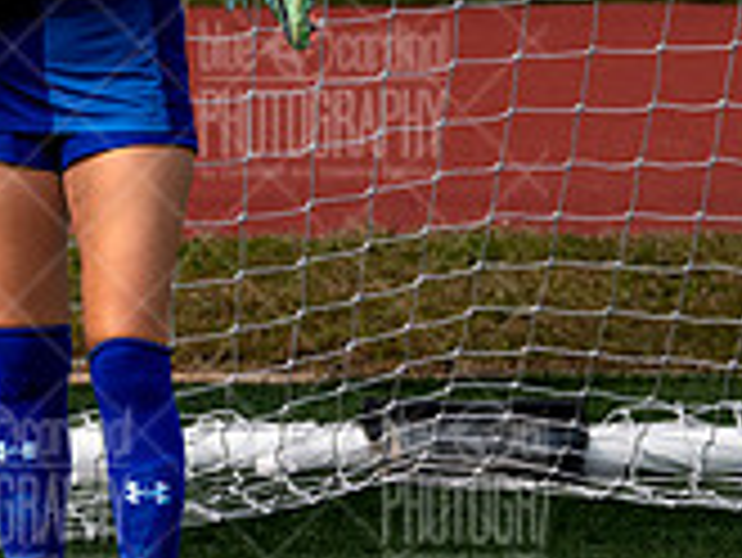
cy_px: 97
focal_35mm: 287
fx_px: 6156
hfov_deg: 6.8
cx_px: -319
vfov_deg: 5.2
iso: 1600
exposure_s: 1/160
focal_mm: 85
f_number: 4.5
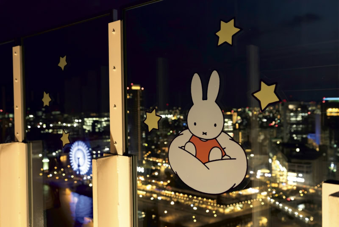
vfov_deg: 37.9
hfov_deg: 54.4
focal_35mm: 35
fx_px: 330
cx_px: 170
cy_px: 114
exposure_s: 1/60
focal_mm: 35
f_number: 3.5
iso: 6400
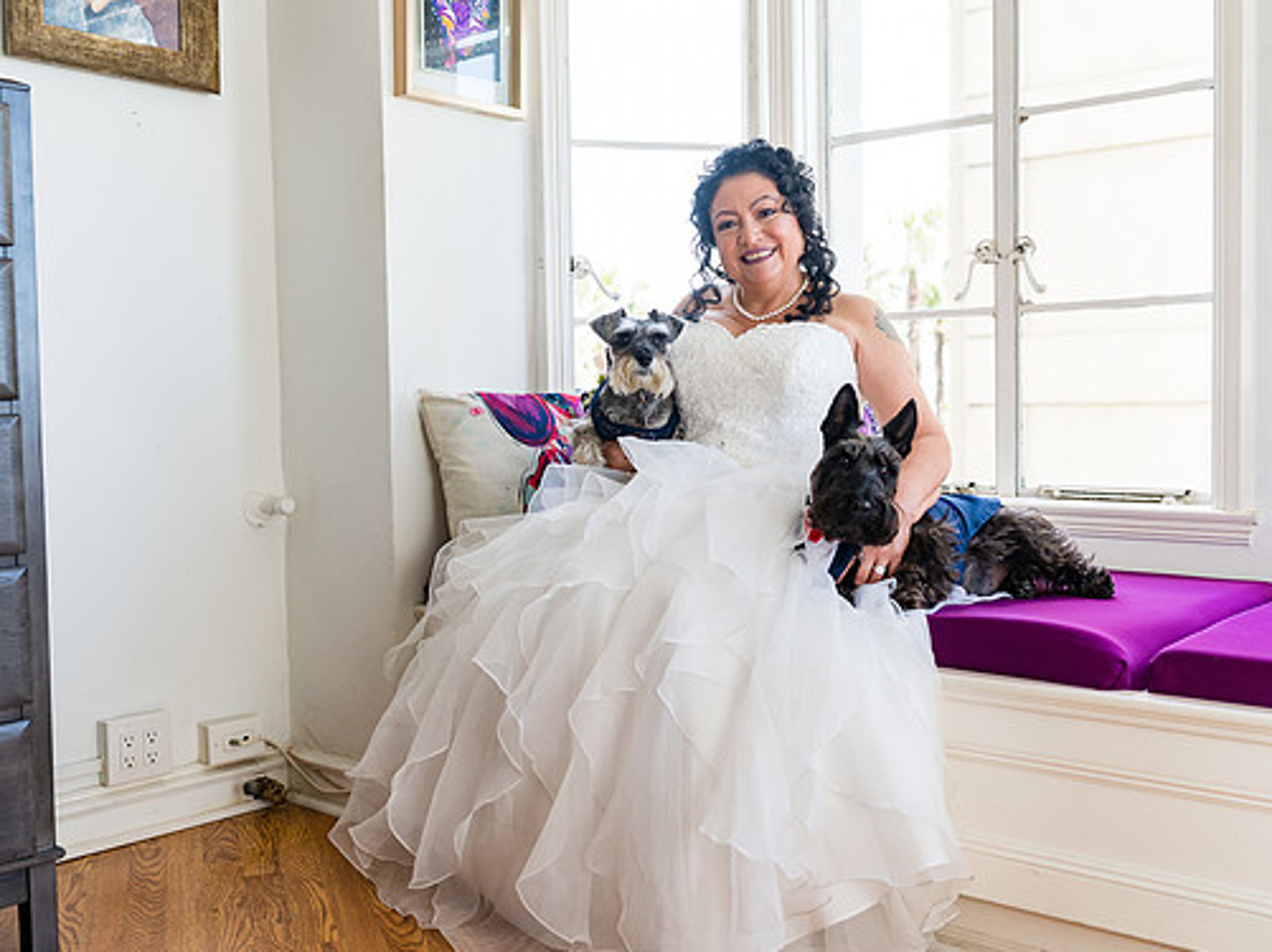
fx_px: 1432
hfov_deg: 47.8
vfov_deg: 36.8
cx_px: 711
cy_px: 468
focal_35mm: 39
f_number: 2.8
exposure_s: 1/320
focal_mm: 35
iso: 320
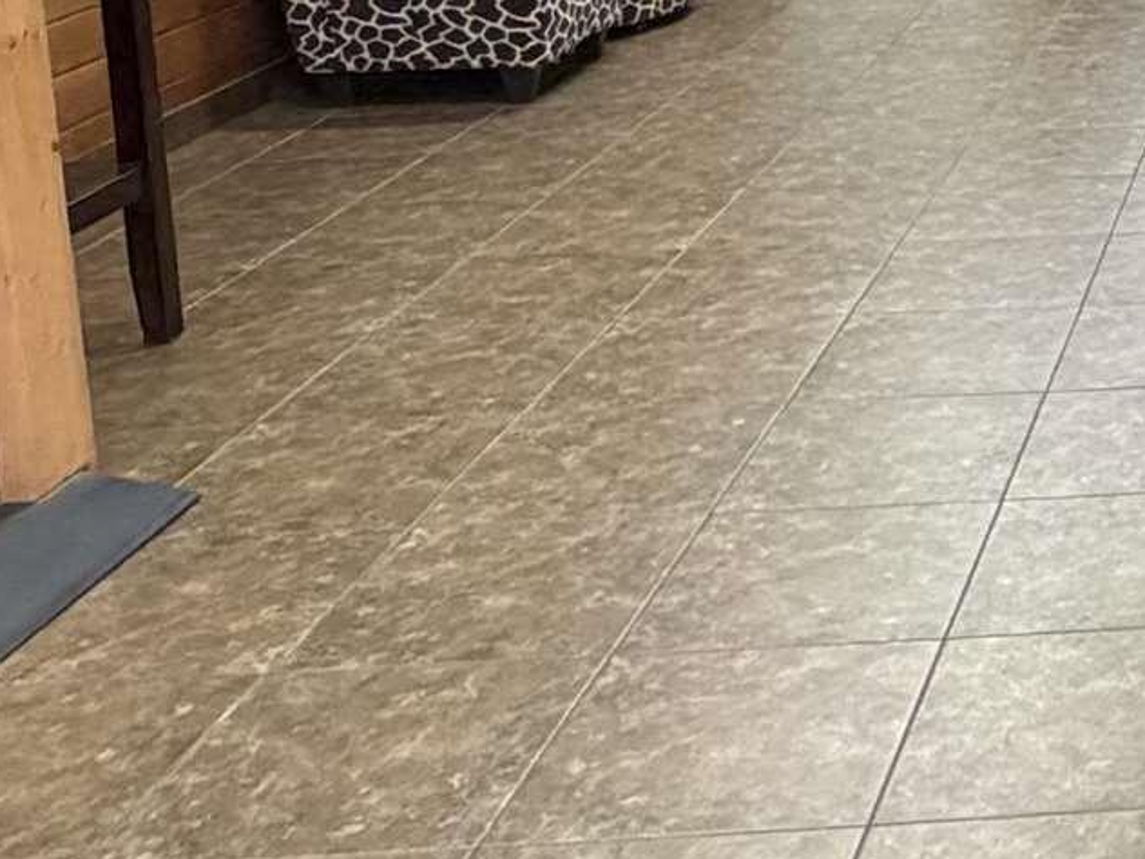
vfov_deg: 20.1
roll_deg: +1.5
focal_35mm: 68
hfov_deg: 23.9
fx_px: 2249
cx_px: 1616
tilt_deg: -5.7
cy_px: -205
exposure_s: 1/60
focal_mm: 2.22
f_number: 2.2
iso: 250
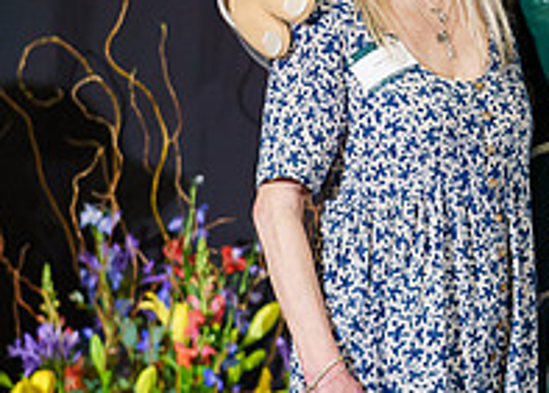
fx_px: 4899
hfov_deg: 6.4
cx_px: 577
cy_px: -89
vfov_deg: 4.6
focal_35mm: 314
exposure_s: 1/160
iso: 1600
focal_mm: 85
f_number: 2.8
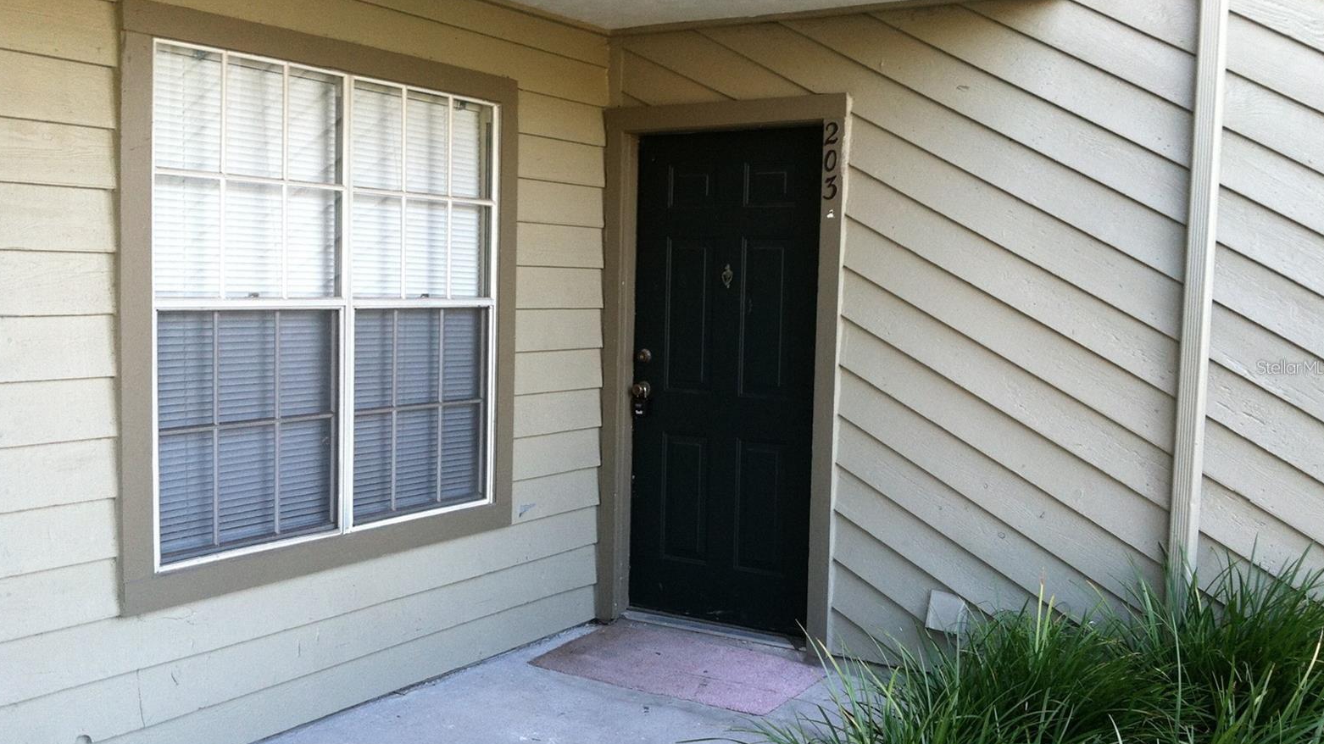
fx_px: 1369
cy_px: 367
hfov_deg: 51.6
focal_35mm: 39
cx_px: 659
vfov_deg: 30.4
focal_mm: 3.85
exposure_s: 1/60
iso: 100
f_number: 2.8
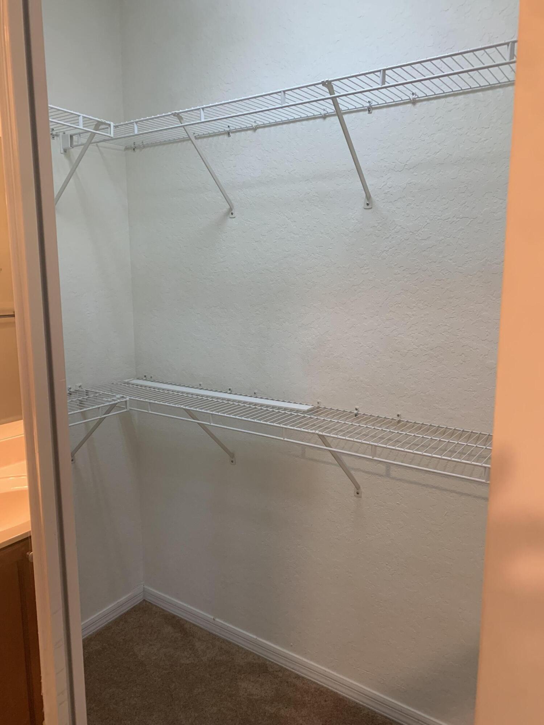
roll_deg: +0.0
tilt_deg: -9.7
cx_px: 272
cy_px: 362
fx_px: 545
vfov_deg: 67.3
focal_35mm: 26
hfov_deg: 53.1
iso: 125
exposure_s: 1/60
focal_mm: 4.25
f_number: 1.8
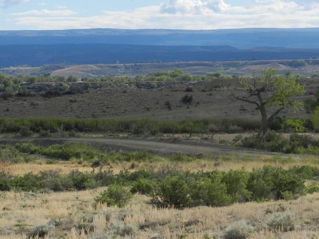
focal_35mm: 178
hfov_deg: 11.1
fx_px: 1640
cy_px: 107
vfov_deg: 8.3
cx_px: 130
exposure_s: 1/1250
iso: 160
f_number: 4.8
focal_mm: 20.5
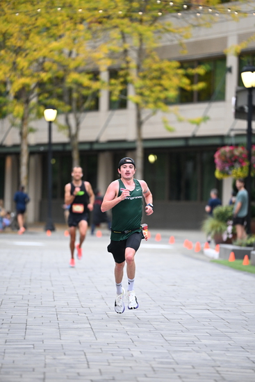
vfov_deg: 10.3
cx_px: 128
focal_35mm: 200
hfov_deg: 6.9
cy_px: 191
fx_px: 2123
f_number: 2.8
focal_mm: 200
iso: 1600
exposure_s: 1/800
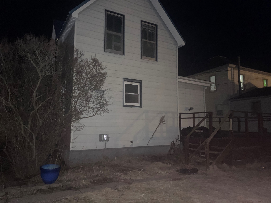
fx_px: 204
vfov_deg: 53.1
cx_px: 136
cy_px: 102
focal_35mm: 26
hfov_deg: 67.3
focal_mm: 4.2
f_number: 1.6
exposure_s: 1/4
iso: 1000
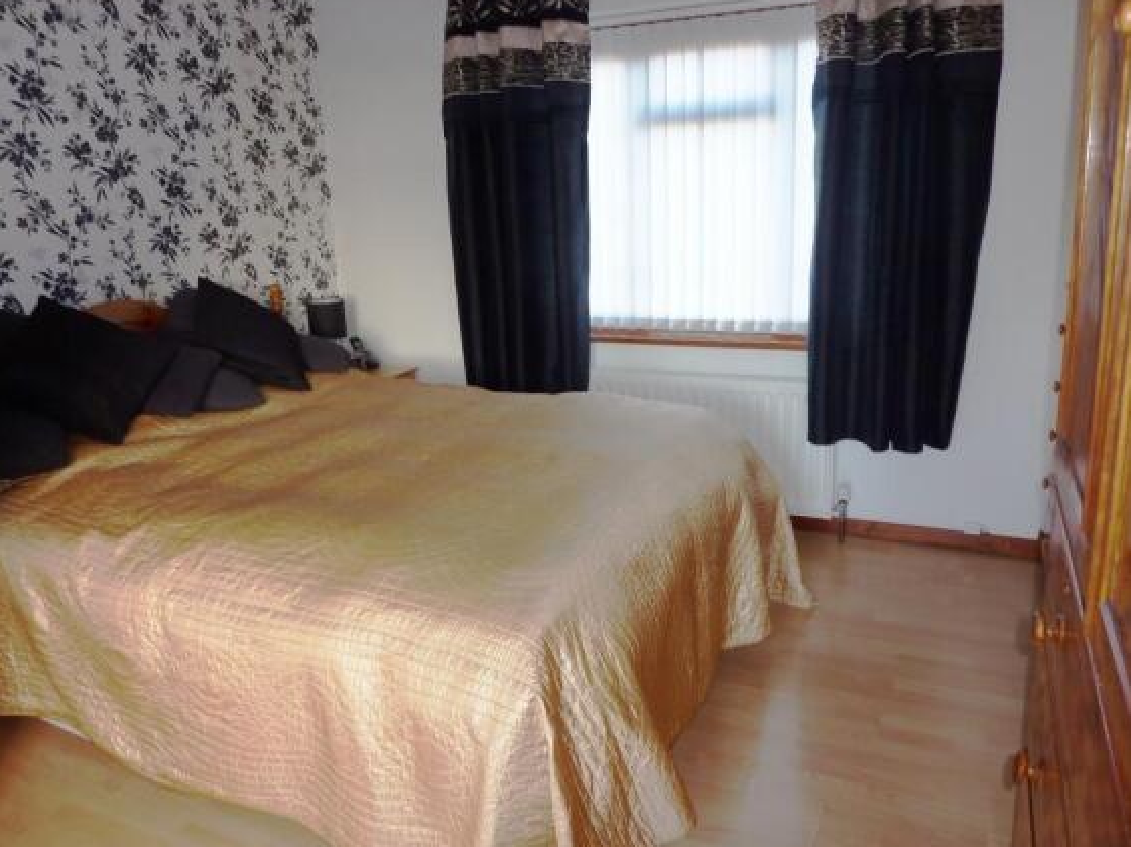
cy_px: 416
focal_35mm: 26
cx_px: 551
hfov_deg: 67.3
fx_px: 849
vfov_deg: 53.0
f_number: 3.3
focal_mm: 4.1
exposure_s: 1/30
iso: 100
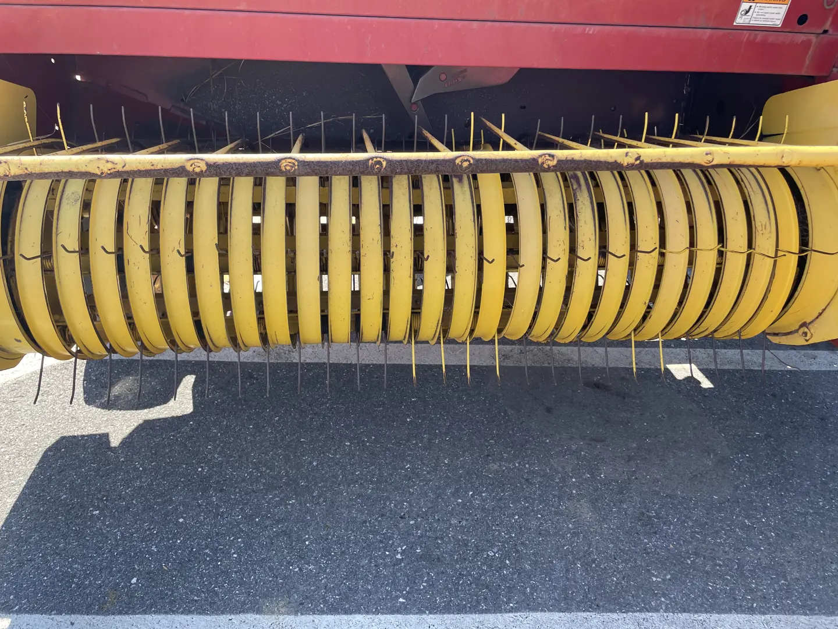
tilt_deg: -29.0
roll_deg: -1.9
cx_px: 419
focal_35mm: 26
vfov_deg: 53.1
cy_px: 314
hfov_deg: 67.3
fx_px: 629
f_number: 1.6
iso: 32
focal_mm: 4.2
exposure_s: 1/511
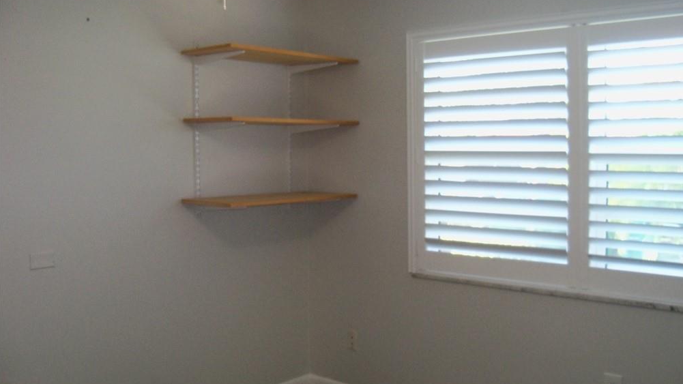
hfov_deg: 51.6
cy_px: 186
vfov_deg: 30.4
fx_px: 706
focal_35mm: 39
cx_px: 347
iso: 200
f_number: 3.5
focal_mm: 6.2
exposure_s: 1/30
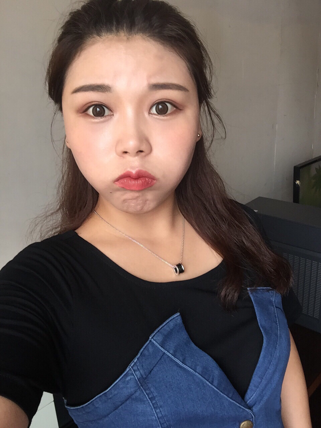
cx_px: 160
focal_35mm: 31
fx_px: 383
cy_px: 214
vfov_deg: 58.4
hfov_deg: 45.4
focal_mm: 2.65
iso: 40
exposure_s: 1/33
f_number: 2.2
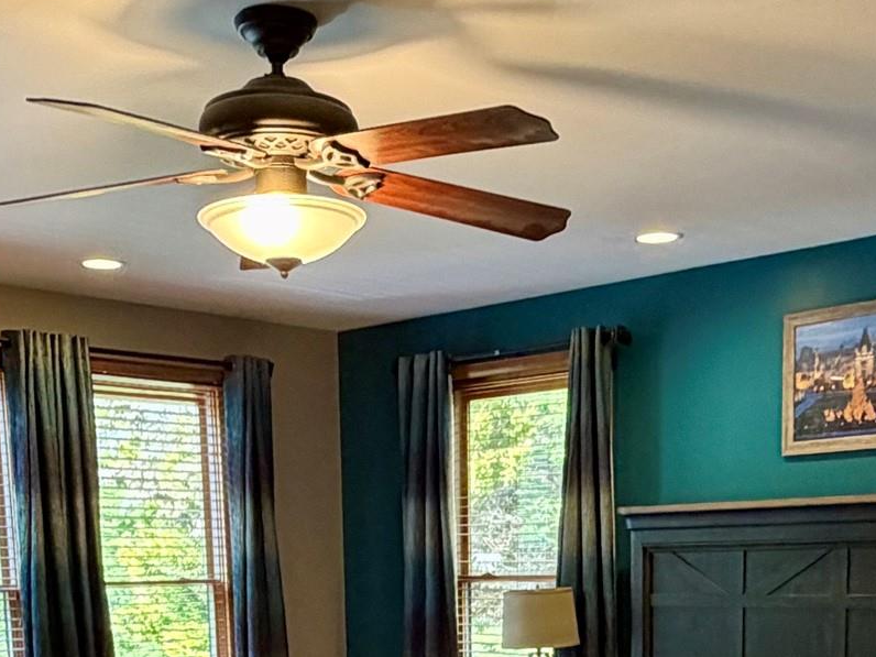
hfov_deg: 50.1
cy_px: 704
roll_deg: +1.0
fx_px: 911
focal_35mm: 36
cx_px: 606
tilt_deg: -10.9
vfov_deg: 34.7
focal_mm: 2.22
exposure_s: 1/60
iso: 250
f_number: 2.2
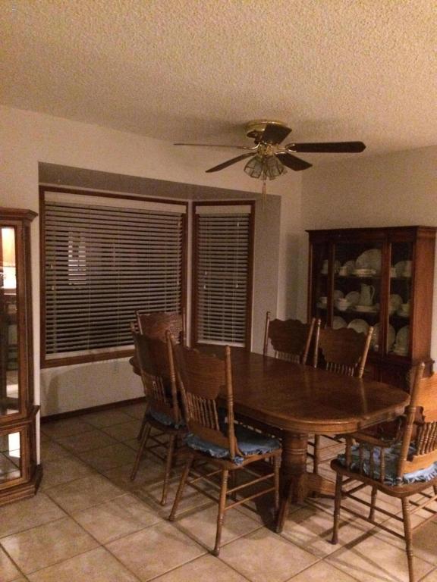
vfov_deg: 61.7
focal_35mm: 29
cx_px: 218
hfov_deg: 48.2
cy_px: 291
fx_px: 488
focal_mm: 4.15
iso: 1000
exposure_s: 1/15
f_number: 2.2
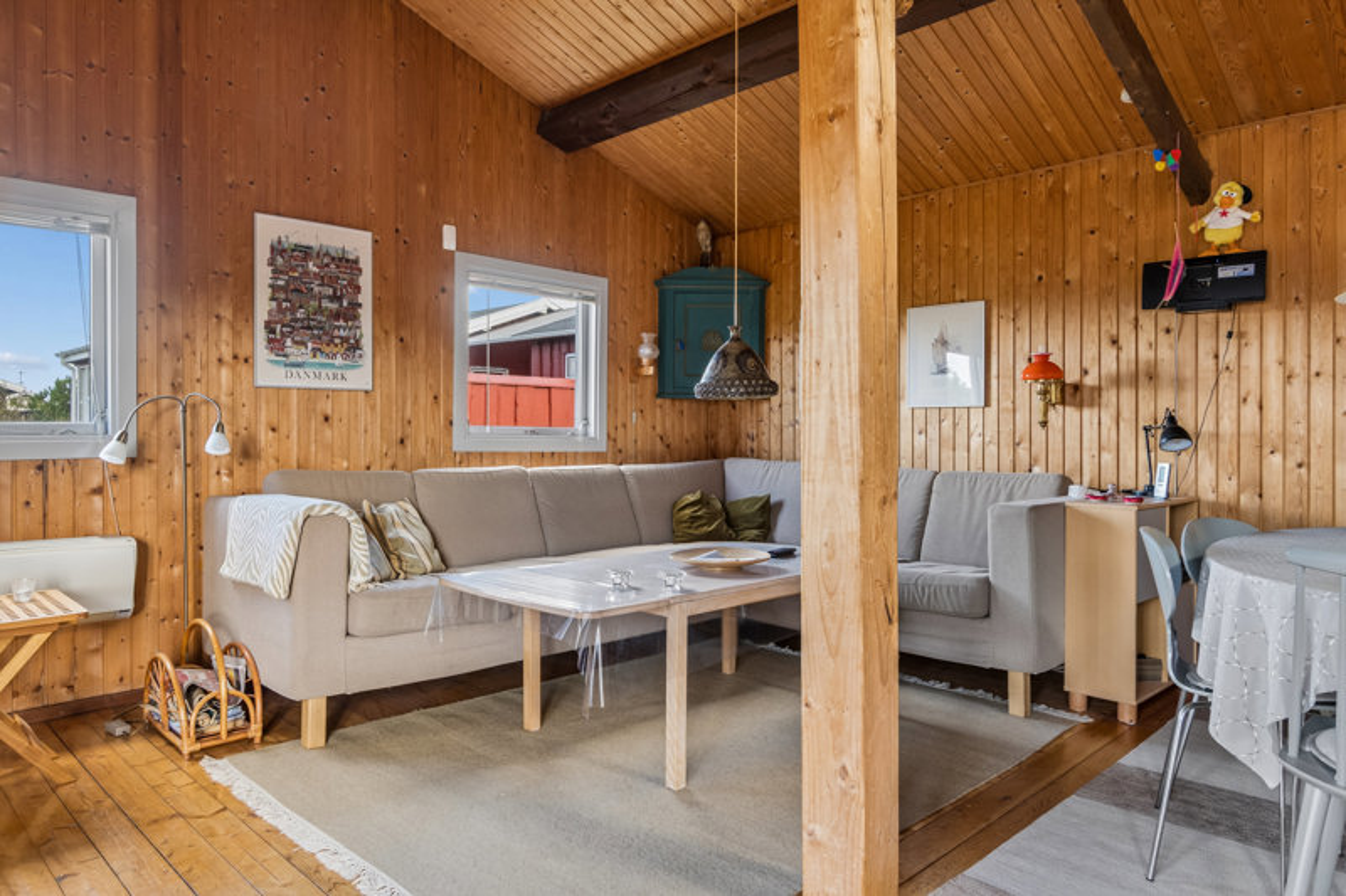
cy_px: 448
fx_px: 841
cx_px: 673
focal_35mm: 22
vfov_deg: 56.1
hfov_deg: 77.3
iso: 200
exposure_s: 1/10
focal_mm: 15
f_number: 8
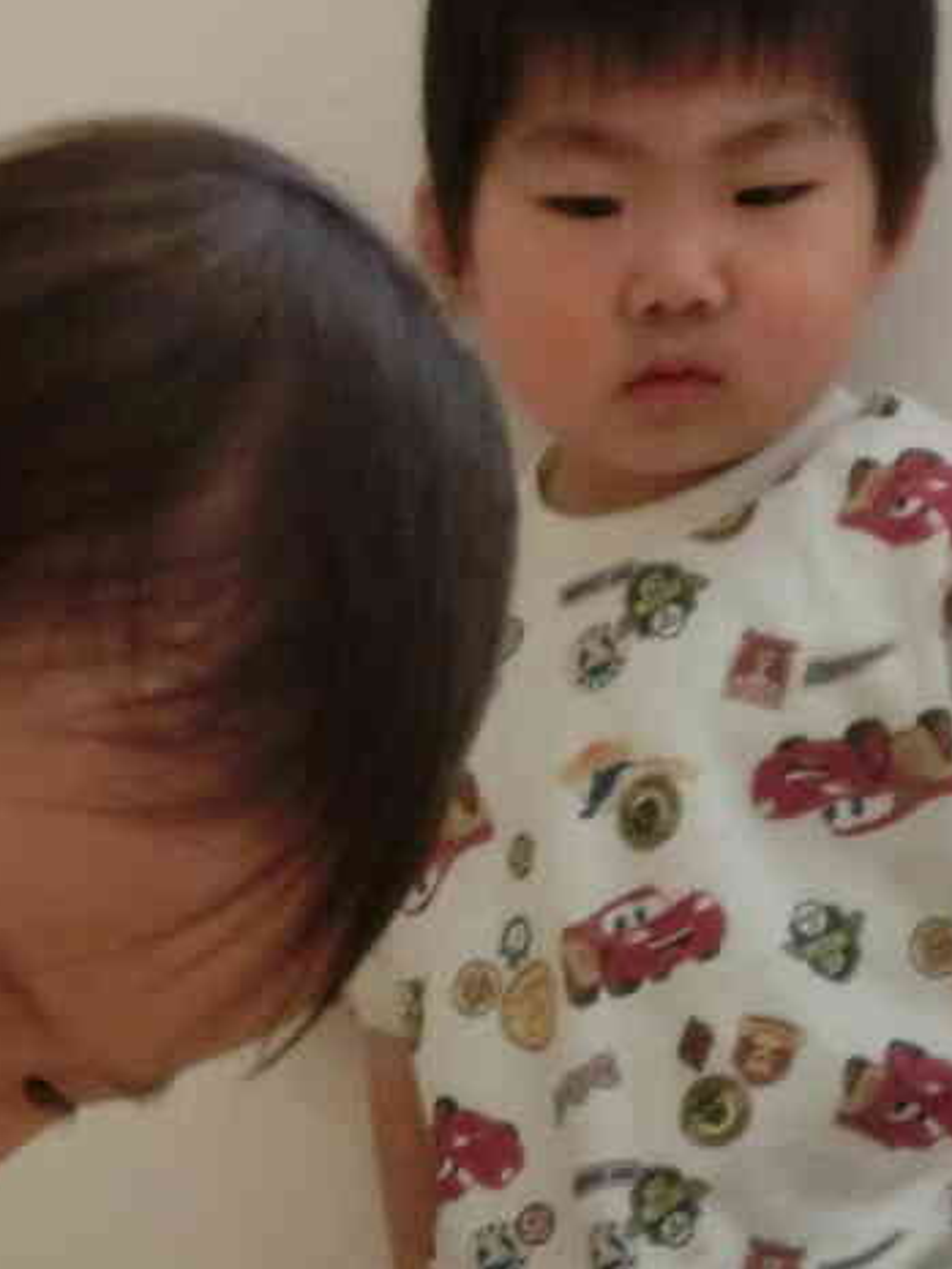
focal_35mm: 110
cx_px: -240
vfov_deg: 16.0
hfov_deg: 13.1
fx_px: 4032
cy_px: 2041
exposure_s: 1/125
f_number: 3.5
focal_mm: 4.5
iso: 250
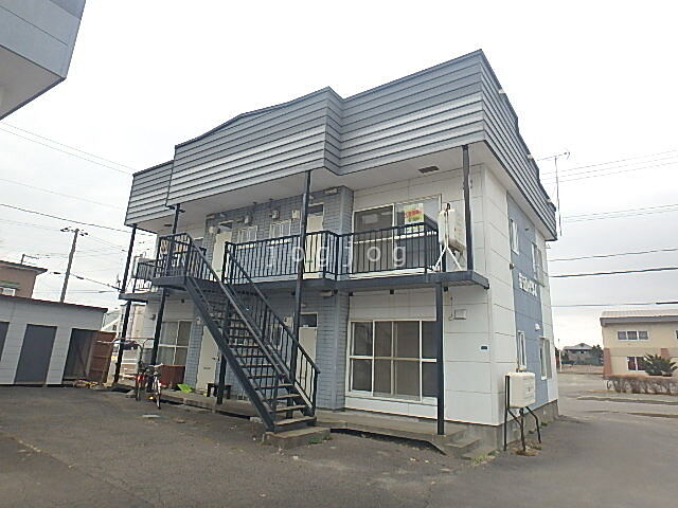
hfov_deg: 79.0
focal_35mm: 21
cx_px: 339
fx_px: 411
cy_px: 254
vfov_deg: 63.4
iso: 125
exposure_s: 1/200
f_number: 3.5
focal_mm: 3.7
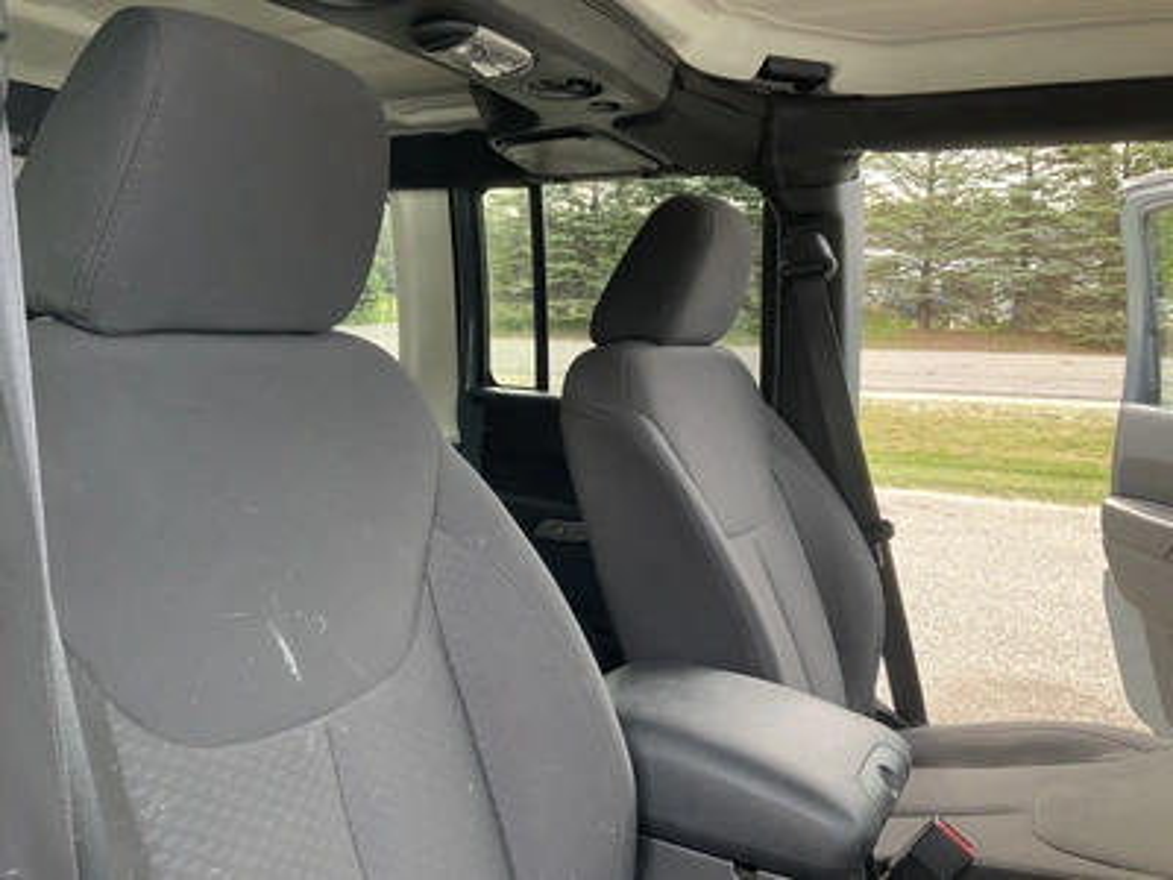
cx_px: 586
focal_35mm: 29
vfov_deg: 48.2
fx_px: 983
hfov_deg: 61.7
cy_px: 440
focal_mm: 3
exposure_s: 1/122
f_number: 1.8
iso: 40
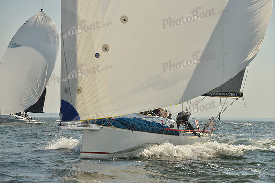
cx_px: 138
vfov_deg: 13.0
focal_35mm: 105
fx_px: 802
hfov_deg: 19.5
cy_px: 92
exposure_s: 1/2500
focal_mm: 105
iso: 200
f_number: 5.6
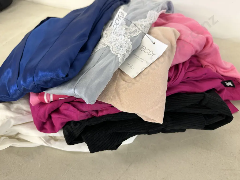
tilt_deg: -50.1
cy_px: 90
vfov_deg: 56.8
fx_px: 166
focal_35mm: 24
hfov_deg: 71.6
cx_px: 120
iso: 160
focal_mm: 6.86
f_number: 1.78
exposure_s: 1/50
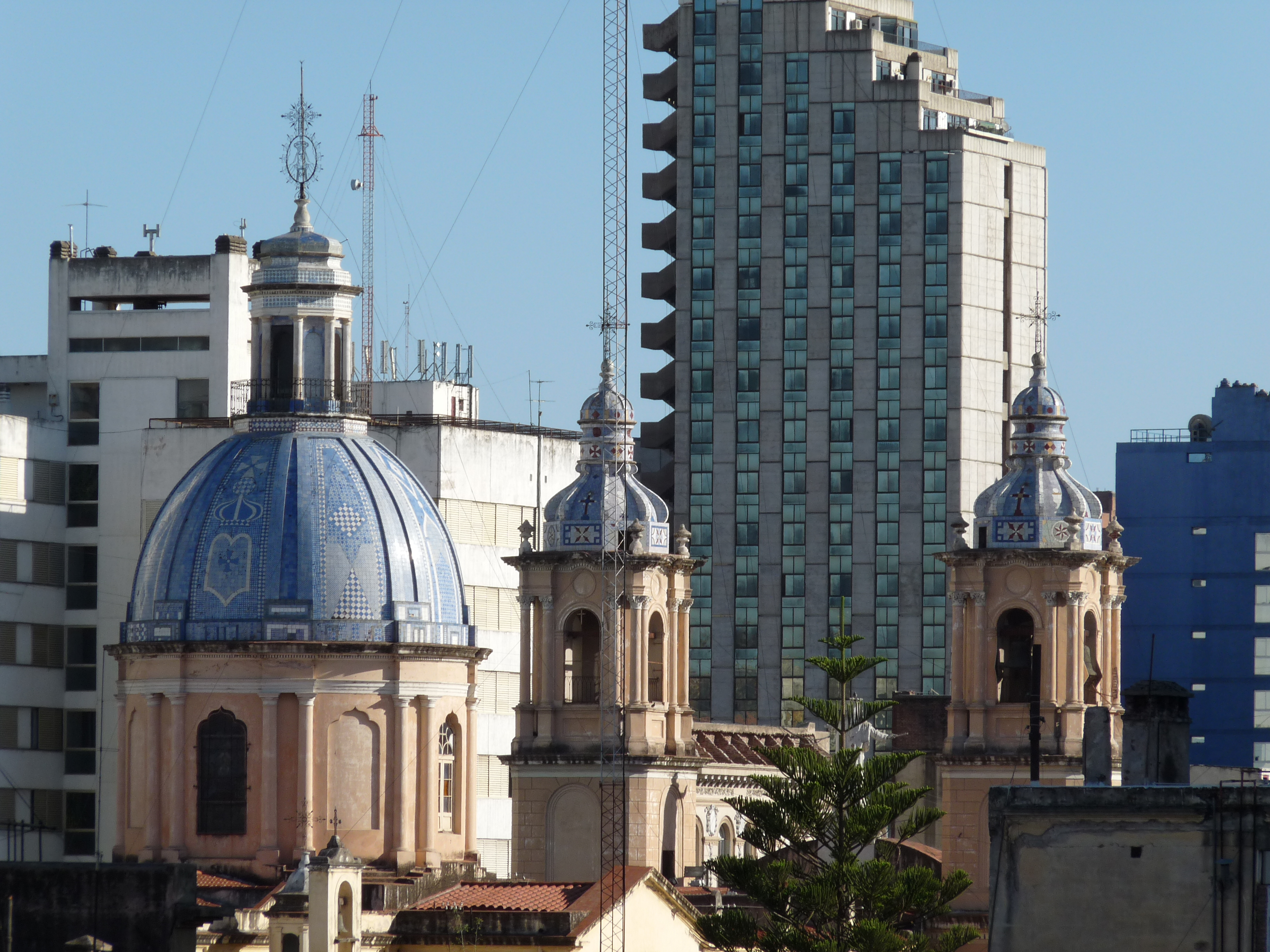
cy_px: 476
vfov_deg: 5.5
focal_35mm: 269
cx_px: 635
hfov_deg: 7.4
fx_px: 9869
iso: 100
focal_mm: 47.8
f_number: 6.3
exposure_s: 1/500
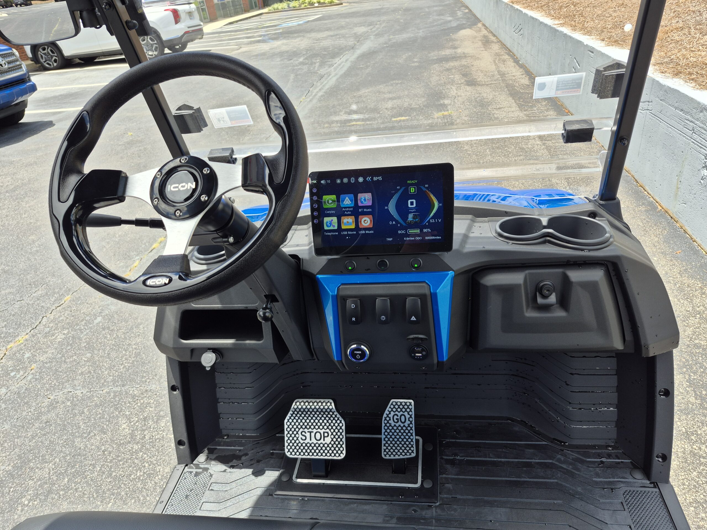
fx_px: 470
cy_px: 265
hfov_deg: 73.9
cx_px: 354
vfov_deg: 58.9
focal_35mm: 23
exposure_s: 1/640
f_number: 1.8
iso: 25
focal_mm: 5.4
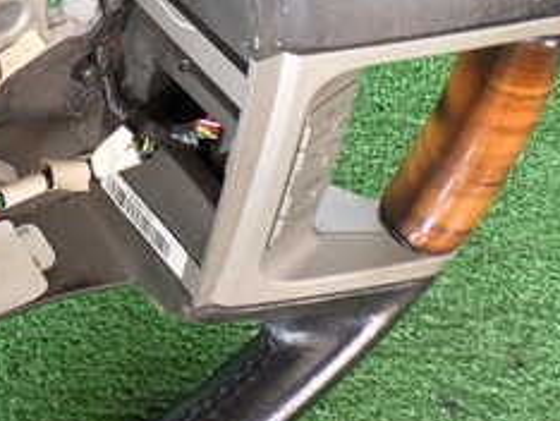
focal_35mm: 82
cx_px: -38
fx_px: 1328
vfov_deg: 17.4
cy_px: -38
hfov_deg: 22.6
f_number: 2.4
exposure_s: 1/50
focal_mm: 5.79
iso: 200
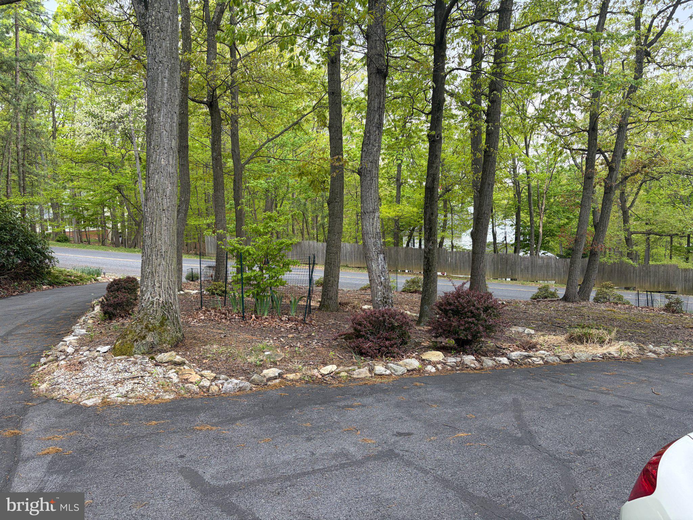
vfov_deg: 53.1
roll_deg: +2.3
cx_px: 346
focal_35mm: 26
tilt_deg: -5.6
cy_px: 260
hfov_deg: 67.3
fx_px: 521
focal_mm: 5.96
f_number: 1.6
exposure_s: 1/133
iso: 50
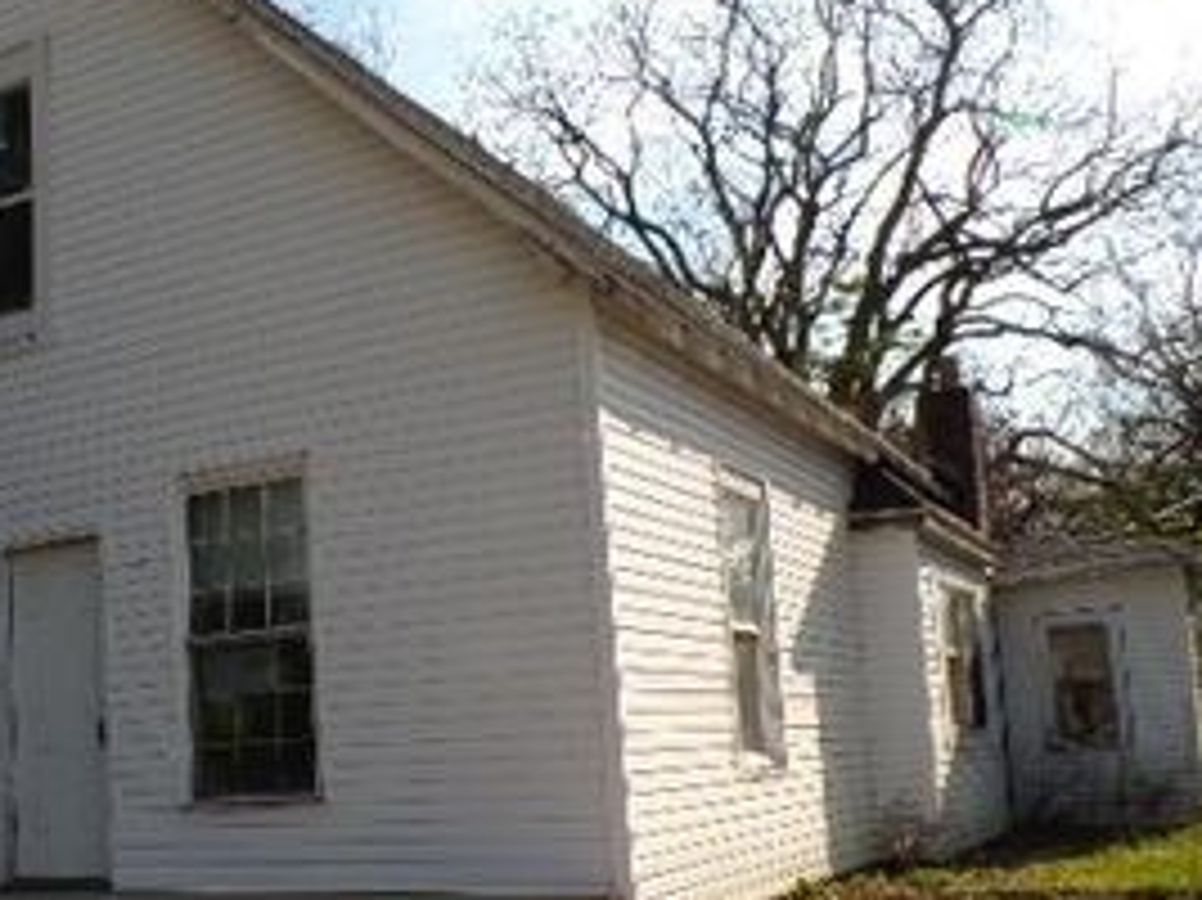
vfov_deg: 32.0
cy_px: 560
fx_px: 1562
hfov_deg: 41.4
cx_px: 383
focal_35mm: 45
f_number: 4.4
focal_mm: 4.3
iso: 100
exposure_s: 1/640
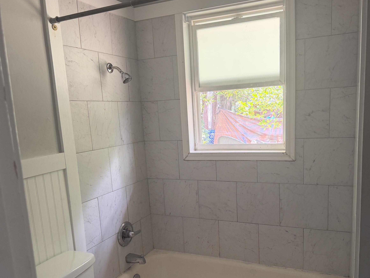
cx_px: 190
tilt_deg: -10.6
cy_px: 170
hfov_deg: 58.3
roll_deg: +4.1
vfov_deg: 45.1
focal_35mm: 31
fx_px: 331
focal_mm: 6.76
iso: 200
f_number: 1.78
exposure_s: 1/71
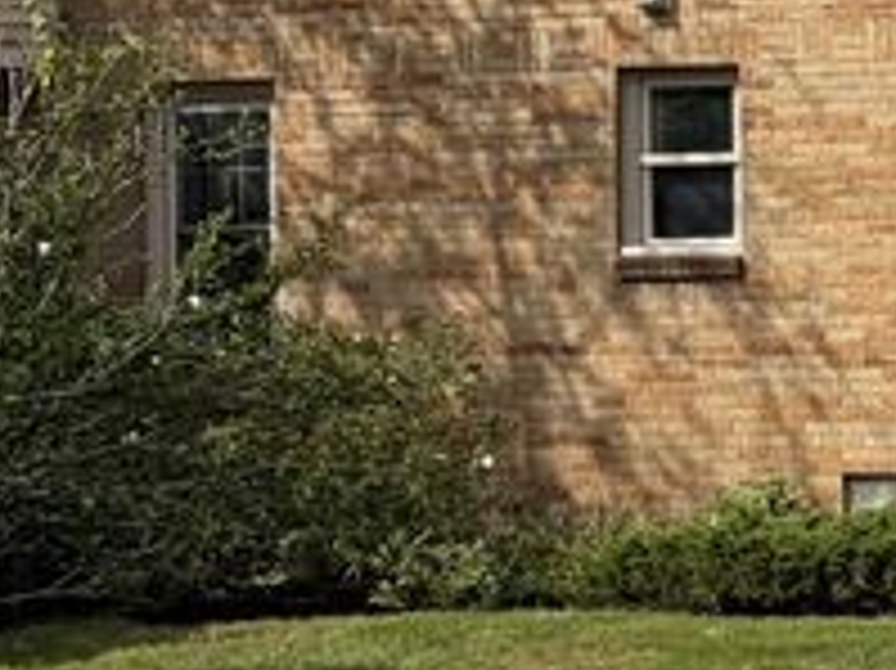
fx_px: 3466
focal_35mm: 134
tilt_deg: +0.3
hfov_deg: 12.9
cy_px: 54
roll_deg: +1.0
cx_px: 1774
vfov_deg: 11.0
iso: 50
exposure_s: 1/3448
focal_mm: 5.96
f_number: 1.6
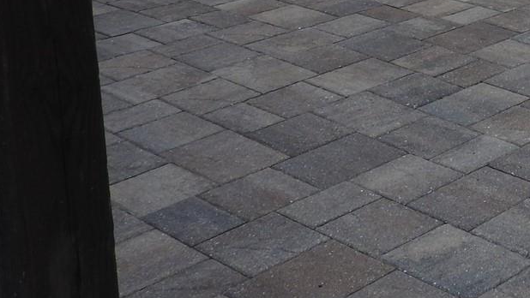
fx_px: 1111
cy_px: -140
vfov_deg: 14.4
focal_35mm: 79
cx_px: 628
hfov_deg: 24.4
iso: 100
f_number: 3.5
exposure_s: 1/800
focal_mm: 5
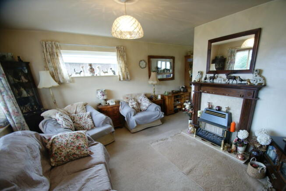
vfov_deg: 77.5
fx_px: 119
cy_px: 96
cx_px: 143
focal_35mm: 15
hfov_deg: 100.3
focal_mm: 10
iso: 250
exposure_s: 1/30
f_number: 3.5
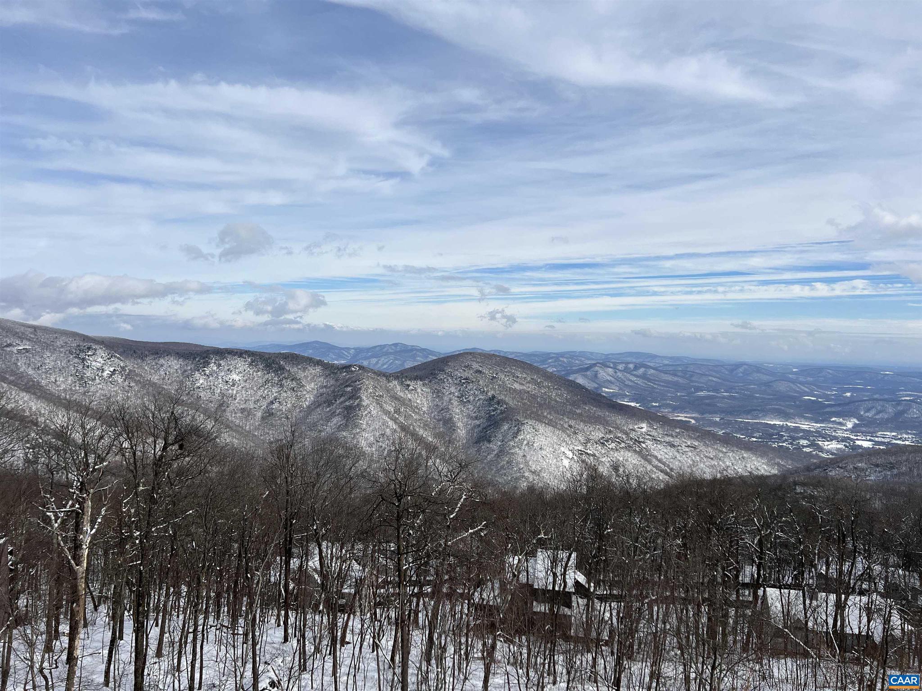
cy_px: 346
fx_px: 693
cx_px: 461
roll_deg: -0.6
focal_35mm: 26
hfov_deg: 67.3
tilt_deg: -1.3
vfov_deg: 53.1
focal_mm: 5.7
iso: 50
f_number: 1.5
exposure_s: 1/8696
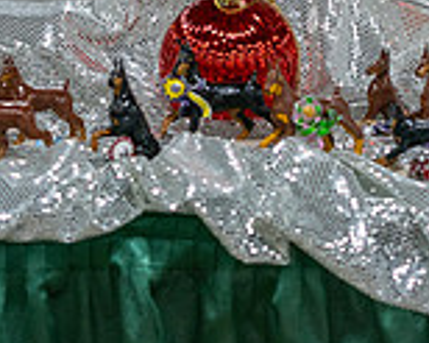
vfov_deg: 6.2
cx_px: 265
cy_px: -152
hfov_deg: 7.8
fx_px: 3134
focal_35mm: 247
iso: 1600
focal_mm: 70
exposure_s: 1/160
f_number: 2.8
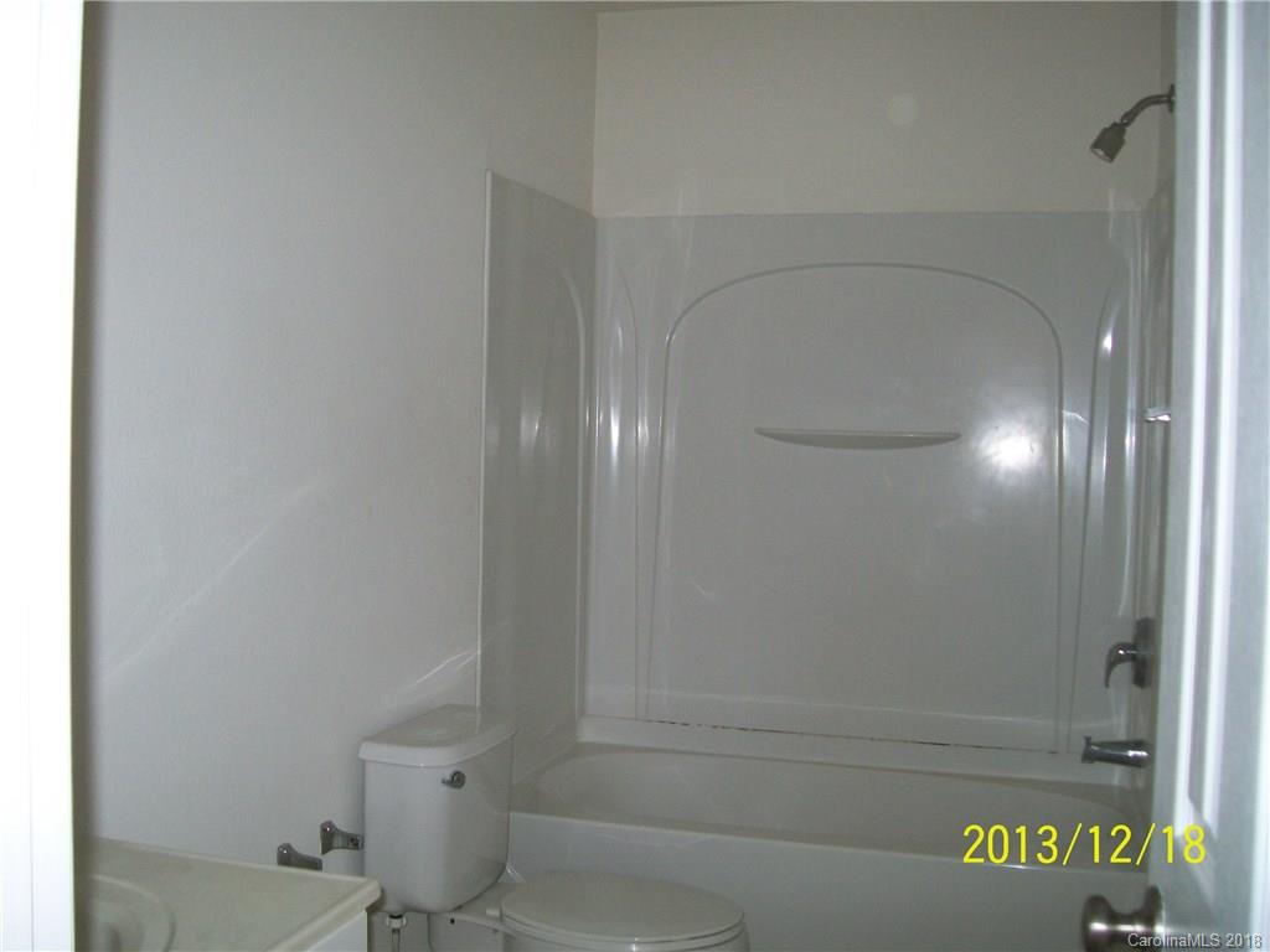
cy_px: 476
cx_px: 635
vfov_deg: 39.7
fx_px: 1321
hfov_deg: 51.4
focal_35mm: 36
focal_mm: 6
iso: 80
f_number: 2.7
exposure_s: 1/30
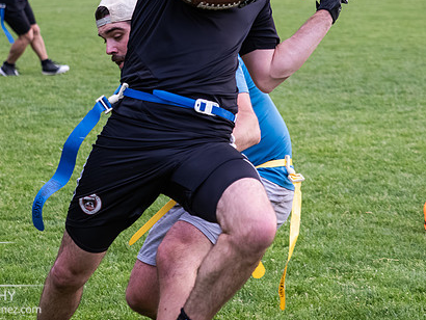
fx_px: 1601
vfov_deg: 11.4
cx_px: 202
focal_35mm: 130
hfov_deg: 15.2
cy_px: 96
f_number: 2.8
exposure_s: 1/1250
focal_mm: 46
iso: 1600
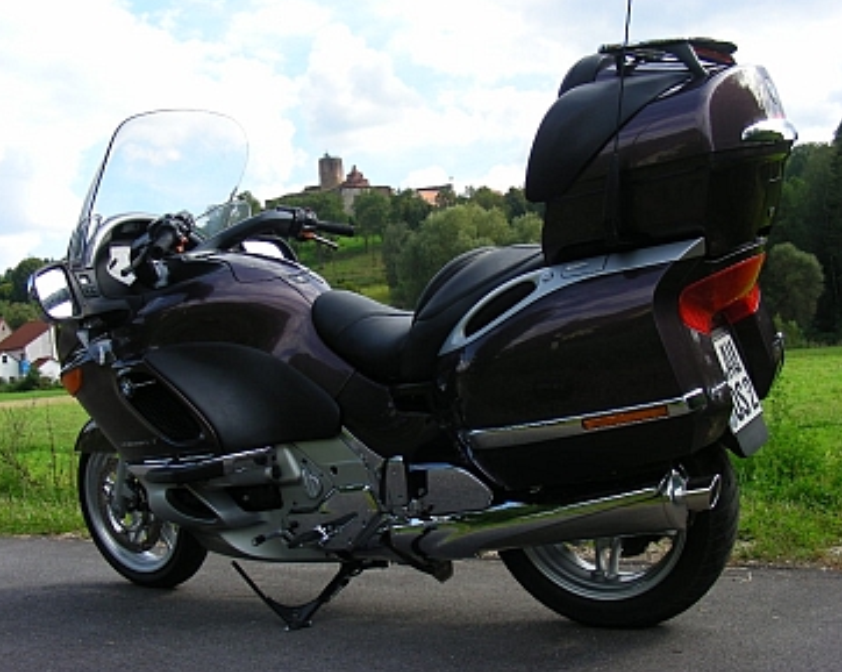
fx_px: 1021
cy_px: 337
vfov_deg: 36.4
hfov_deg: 44.8
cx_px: 400
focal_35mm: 41
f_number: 4
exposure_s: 1/232
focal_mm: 6.3
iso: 50
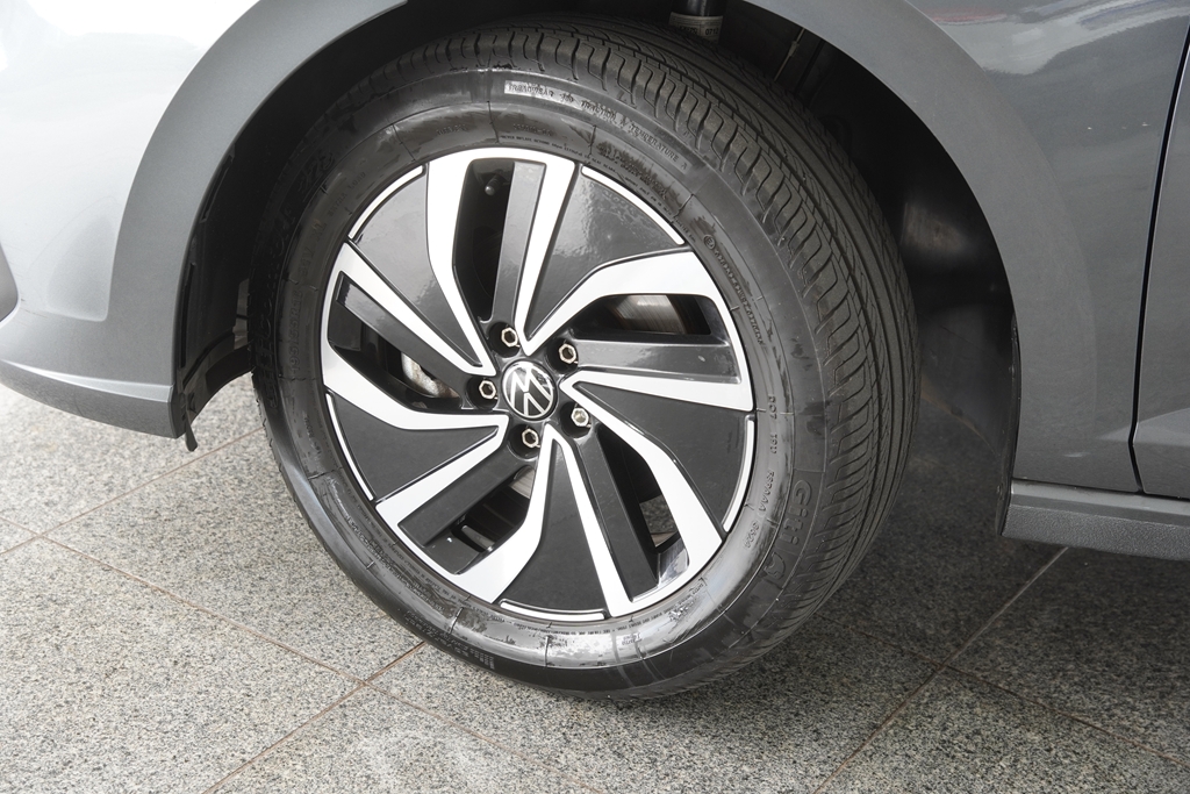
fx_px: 2182
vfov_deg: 20.6
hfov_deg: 30.5
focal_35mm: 66
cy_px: 397
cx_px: 595
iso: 250
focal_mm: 44
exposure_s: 1/80
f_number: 4
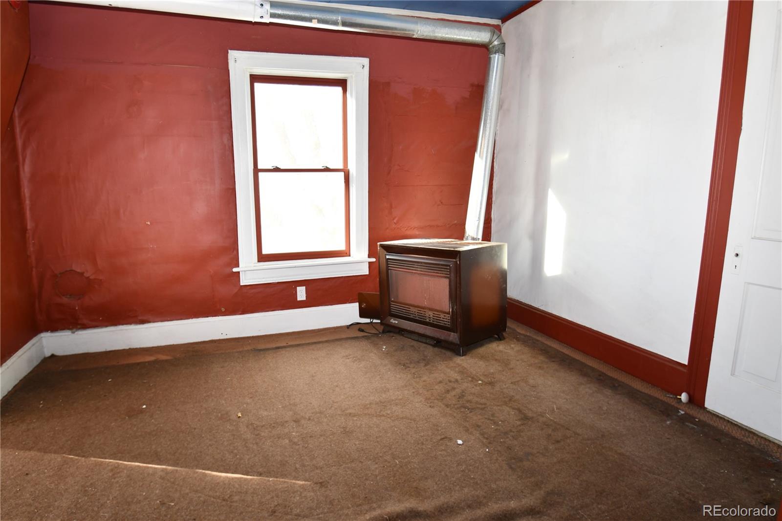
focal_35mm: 21
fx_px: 456
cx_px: 391
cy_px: 260
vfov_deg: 59.5
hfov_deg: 81.2
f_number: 4.5
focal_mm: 14
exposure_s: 1/80
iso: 200
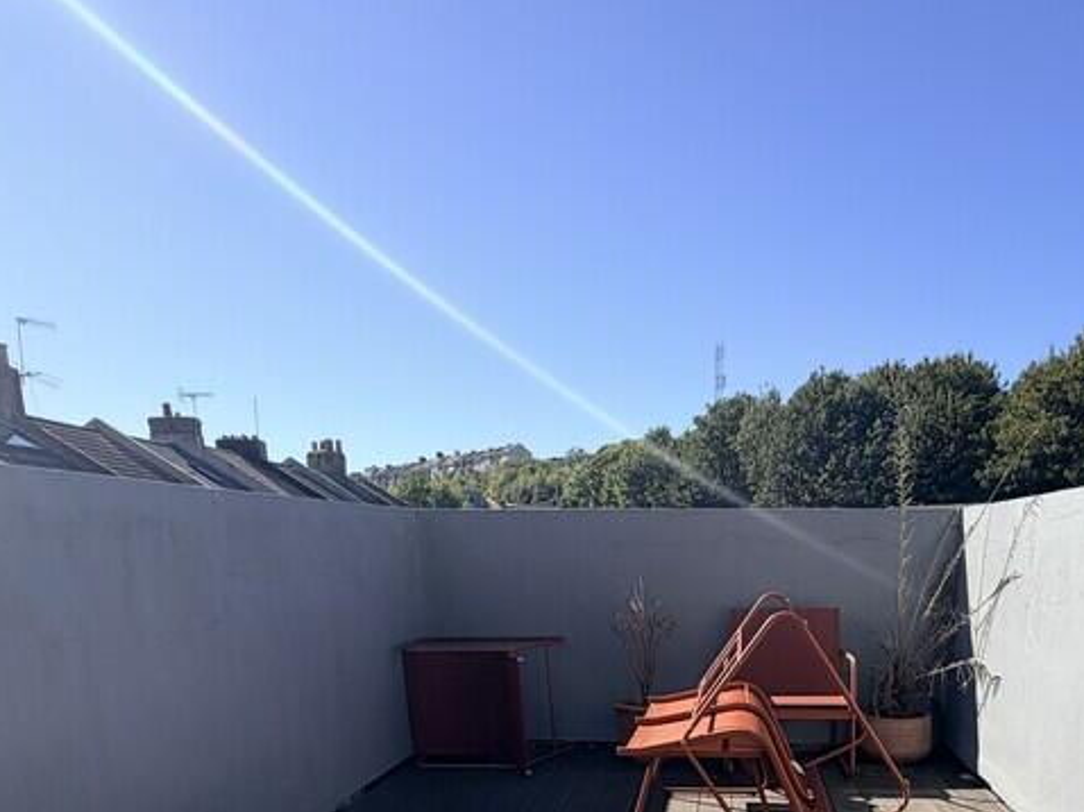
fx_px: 939
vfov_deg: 40.8
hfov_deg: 59.2
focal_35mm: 30
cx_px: 680
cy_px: 812
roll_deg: -0.8
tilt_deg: -16.0
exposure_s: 1/955
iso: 20
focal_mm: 2.22
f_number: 2.2
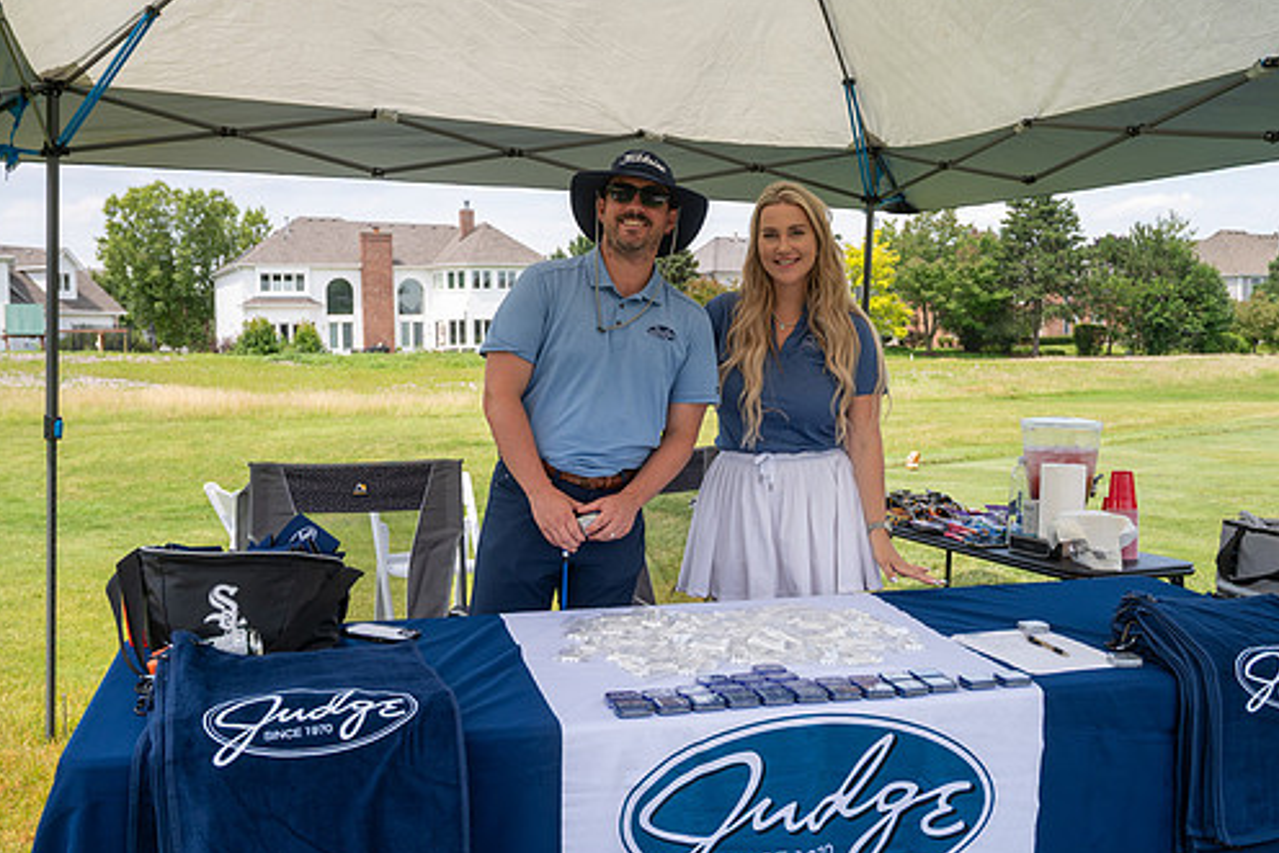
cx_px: 668
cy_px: 398
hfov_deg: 55.8
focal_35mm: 34
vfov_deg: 38.9
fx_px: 1208
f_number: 5
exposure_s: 1/800
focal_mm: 29
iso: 250
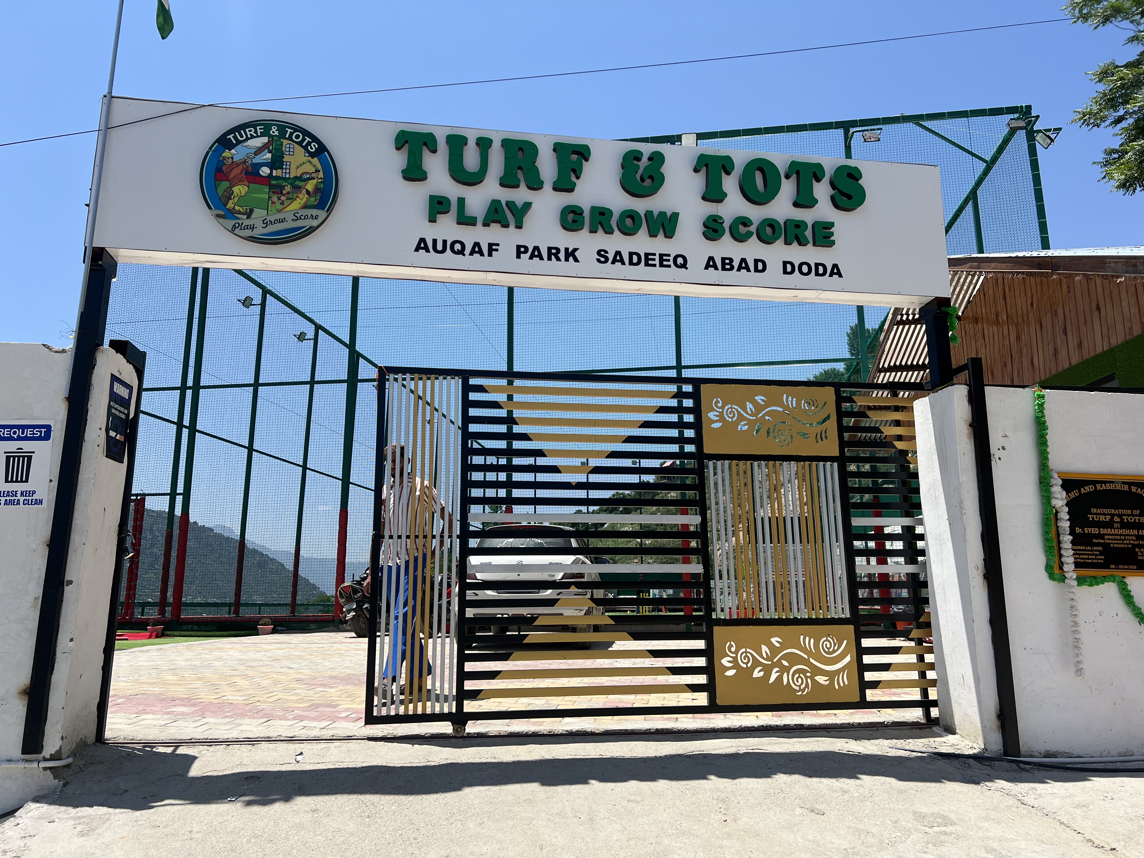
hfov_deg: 67.3
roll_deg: +0.3
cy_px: 429
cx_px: 572
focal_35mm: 26
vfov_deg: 53.1
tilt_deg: +12.3
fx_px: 859
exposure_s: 1/4831
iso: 50
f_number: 1.5
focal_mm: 5.7
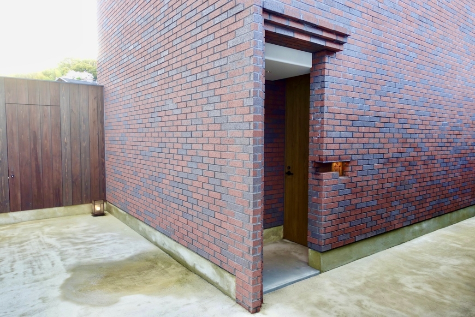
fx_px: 317
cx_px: 238
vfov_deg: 53.1
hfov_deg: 73.7
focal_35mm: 24
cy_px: 158
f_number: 2.8
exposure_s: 1/40
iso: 125
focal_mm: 8.8
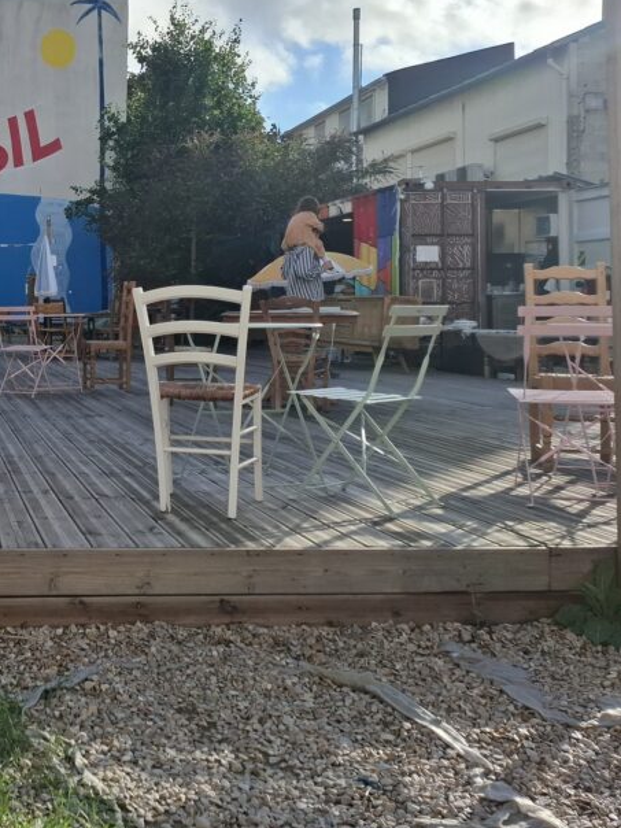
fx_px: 933
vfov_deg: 47.4
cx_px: -1
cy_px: 313
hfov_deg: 33.6
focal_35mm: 39
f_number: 1.8
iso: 50
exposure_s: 1/2217
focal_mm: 5.54
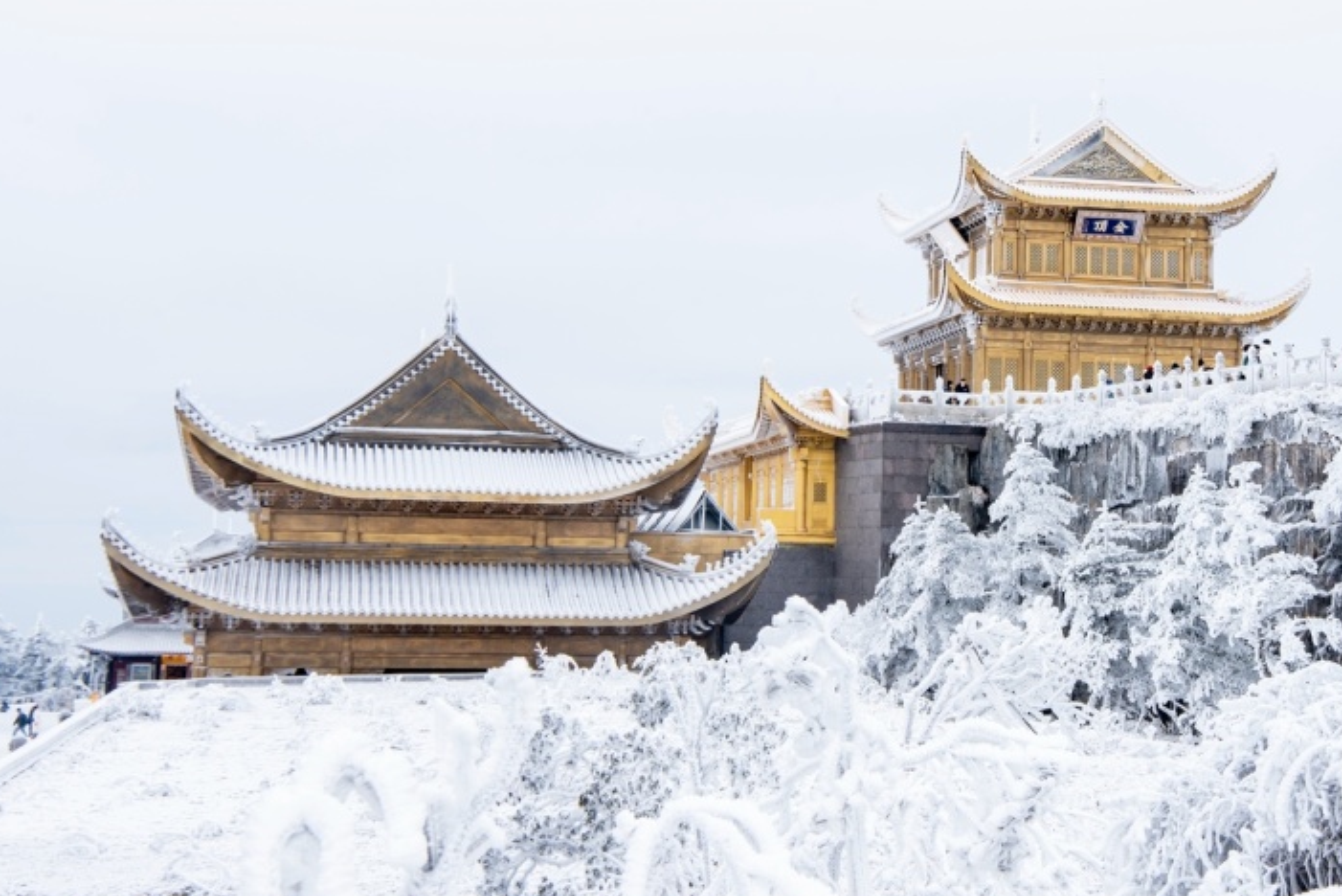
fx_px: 2349
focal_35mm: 63
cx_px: 783
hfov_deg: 31.8
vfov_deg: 21.6
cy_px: 374
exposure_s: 1/80
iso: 200
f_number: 13
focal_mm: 46
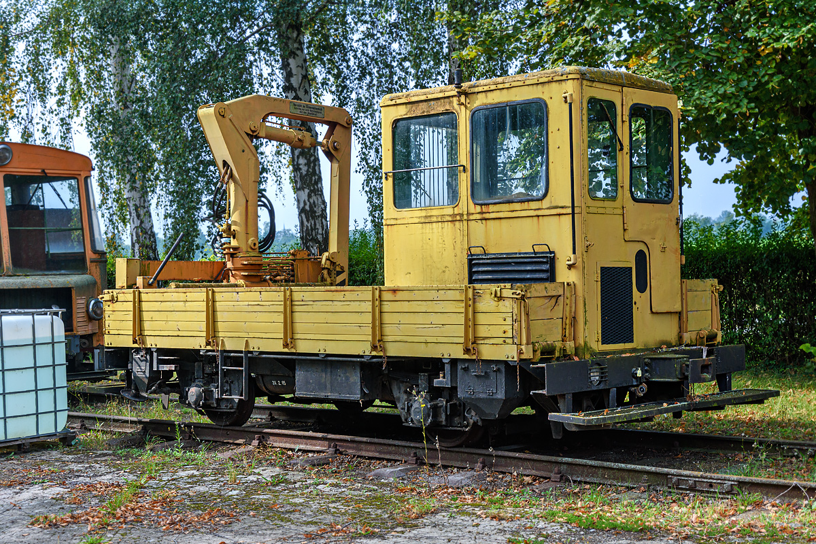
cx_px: 408
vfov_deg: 23.8
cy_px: 272
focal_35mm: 57
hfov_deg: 35.1
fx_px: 1292
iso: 200
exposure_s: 1/400
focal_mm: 38
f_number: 8
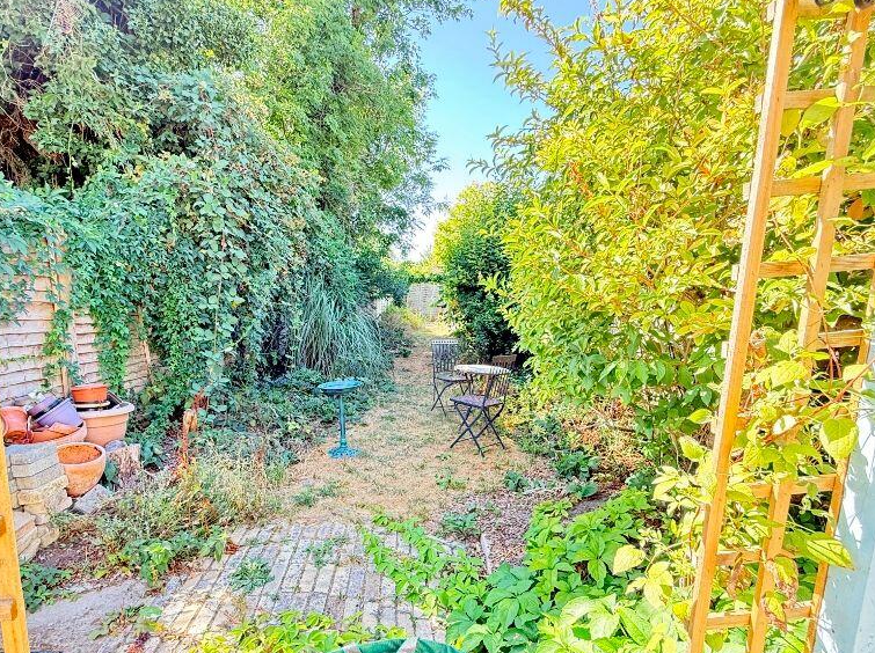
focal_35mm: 19
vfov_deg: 68.3
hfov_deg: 84.5
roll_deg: -2.0
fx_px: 480
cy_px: 362
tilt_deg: -8.6
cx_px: 399
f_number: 2.2
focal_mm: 2.22
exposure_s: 1/99
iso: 160
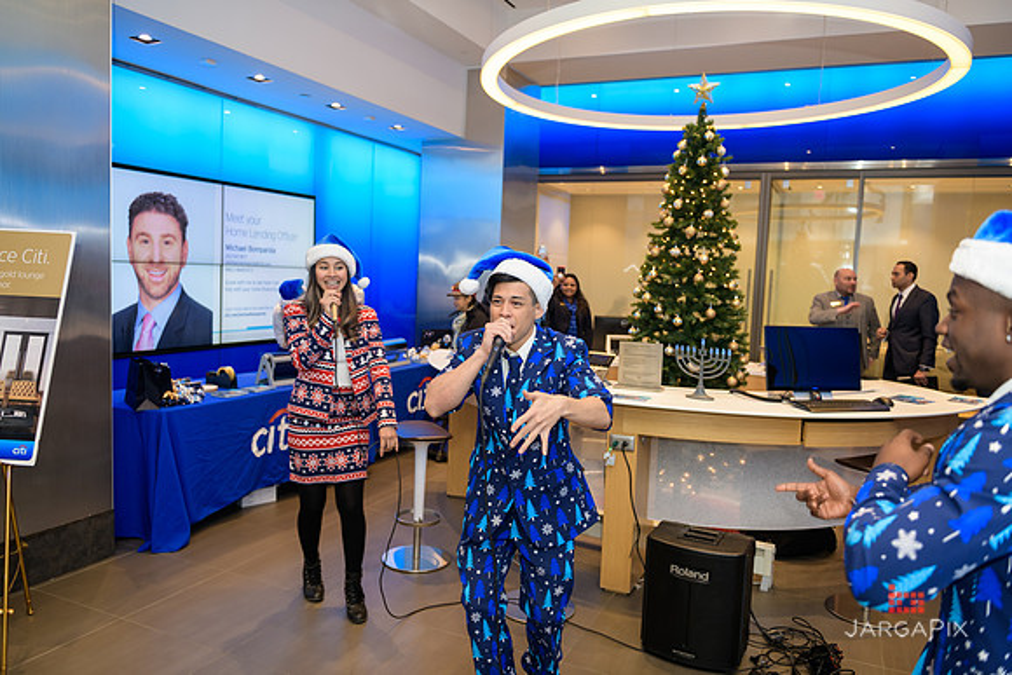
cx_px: 506
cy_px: 338
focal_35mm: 27
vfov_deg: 48.0
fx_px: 759
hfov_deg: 67.4
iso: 400
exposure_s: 1/125
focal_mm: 27
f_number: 3.2
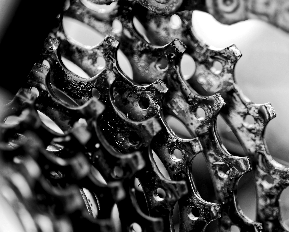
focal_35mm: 201
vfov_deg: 7.7
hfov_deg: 9.6
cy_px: 96
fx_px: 1719
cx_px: 164
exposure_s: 1/100
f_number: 4.2
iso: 100
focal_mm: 150
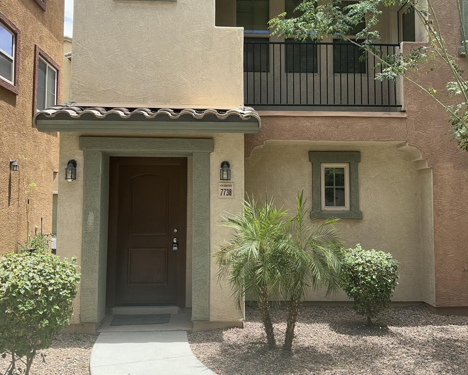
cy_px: 173
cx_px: 234
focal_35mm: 32
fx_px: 443
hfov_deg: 55.7
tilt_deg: +6.9
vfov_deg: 45.8
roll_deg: -0.5
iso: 80
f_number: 1.78
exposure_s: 1/1473
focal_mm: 6.86
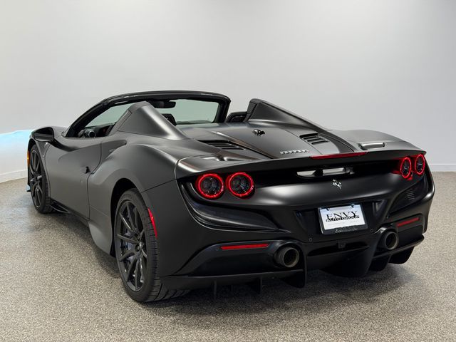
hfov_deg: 39.7
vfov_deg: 30.3
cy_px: 171
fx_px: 632
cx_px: 228
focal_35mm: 48
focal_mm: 6.76
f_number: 1.78
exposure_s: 1/209
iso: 50
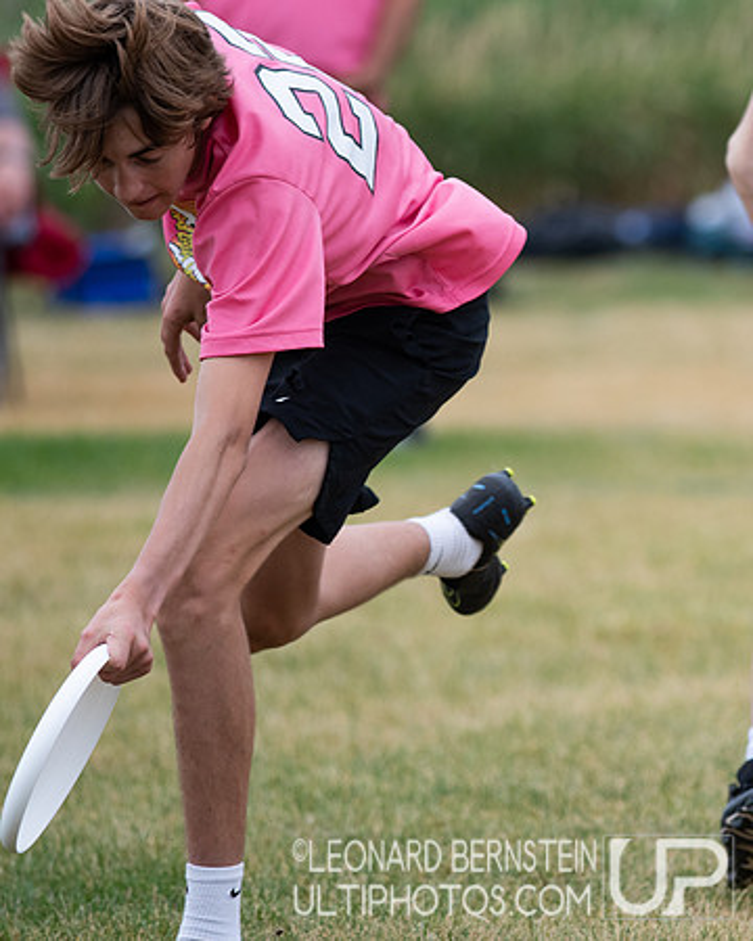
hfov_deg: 2.4
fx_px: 17648
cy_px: 470
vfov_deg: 3.1
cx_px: 706
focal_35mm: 634
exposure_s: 1/2000
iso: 400
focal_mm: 300
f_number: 4.5
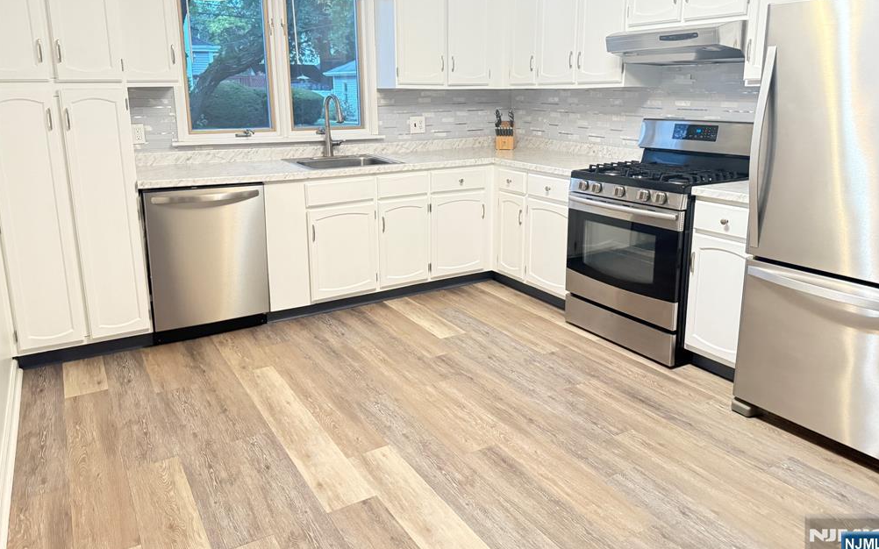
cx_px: 445
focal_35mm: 26
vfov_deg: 47.3
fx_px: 623
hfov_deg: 70.4
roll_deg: +0.1
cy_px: 219
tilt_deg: -12.4
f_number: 1.78
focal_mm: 6.76
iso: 800
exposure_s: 1/40
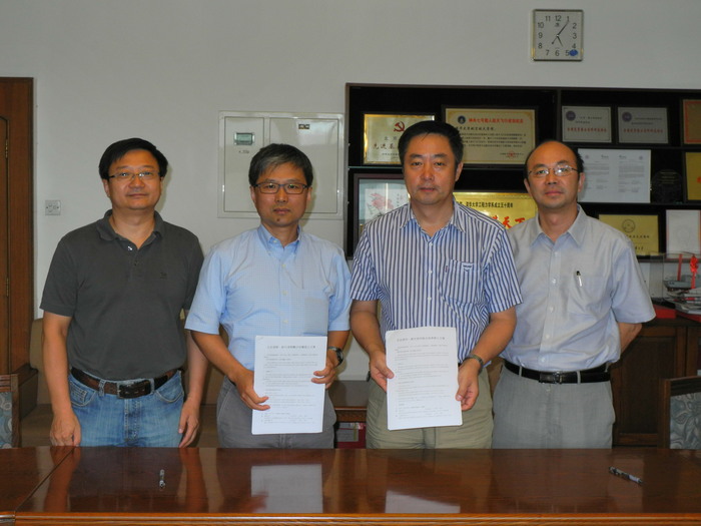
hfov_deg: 42.1
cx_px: 350
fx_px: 911
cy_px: 263
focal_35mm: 45
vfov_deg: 32.2
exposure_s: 1/30
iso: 200
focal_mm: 9.7
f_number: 5
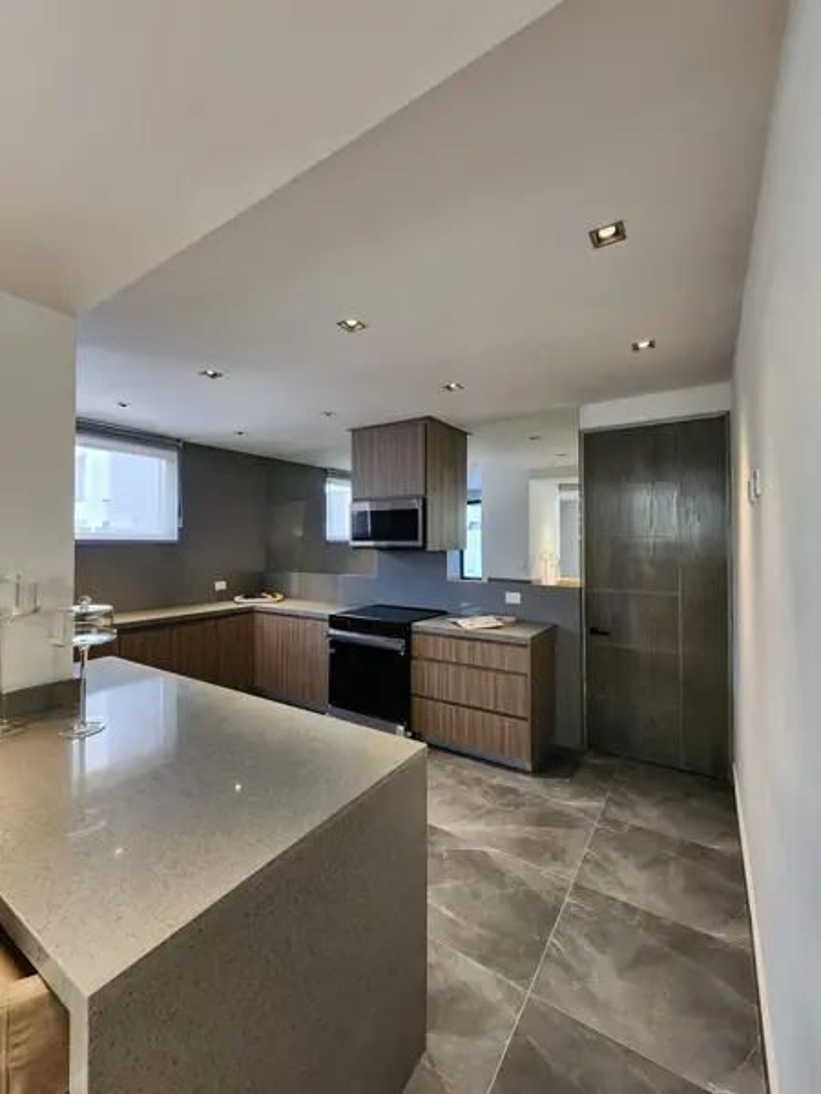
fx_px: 411
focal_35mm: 13
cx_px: 410
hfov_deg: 89.9
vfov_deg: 106.2
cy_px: 547
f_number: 2.2
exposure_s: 1/30
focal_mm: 2.2
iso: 320
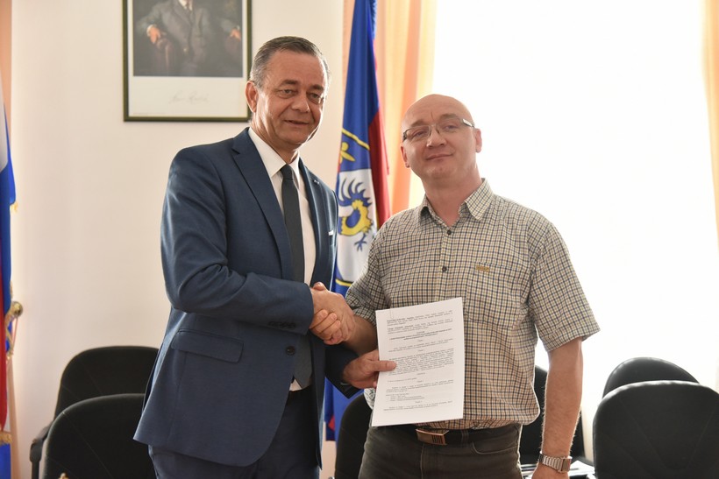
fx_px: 1099
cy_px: 240
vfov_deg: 24.6
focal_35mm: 55
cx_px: 360
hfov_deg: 36.2
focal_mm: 55
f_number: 4
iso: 5000
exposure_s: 1/800
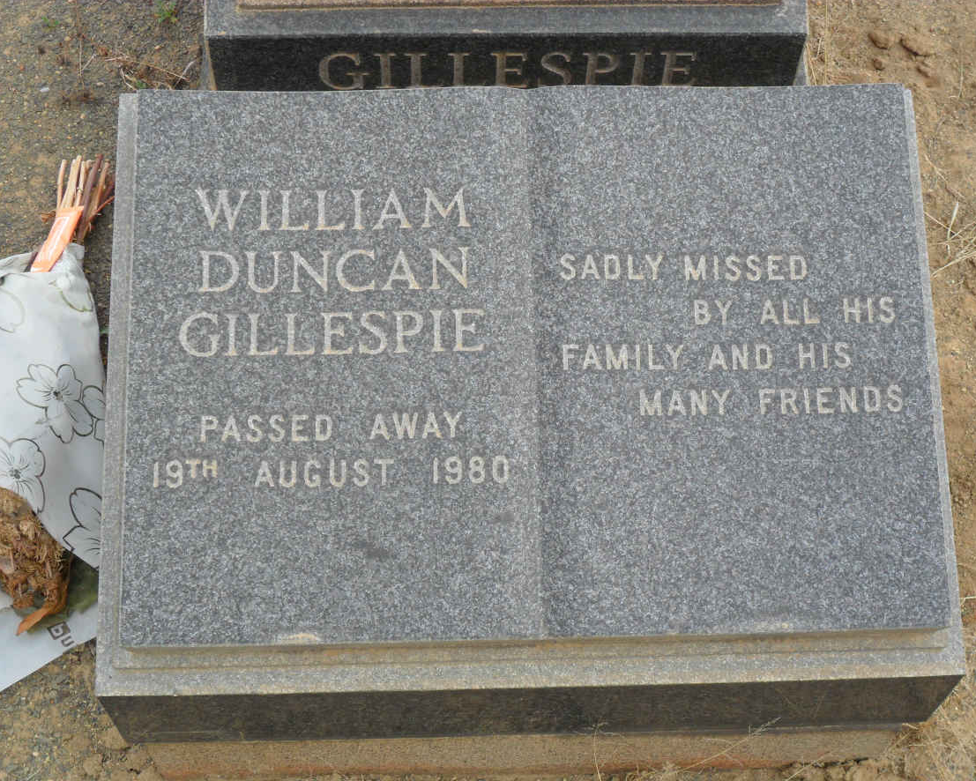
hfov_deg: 34.1
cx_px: 528
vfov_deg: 27.6
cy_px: 395
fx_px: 1589
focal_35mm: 55
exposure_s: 1/180
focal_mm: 9.3
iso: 100
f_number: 5
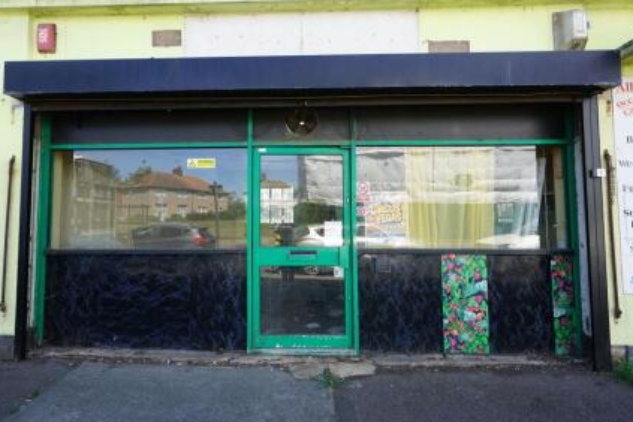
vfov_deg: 67.3
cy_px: 201
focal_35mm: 18
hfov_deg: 89.8
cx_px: 292
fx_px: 316
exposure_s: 1/60
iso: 100
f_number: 5.6
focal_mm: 16
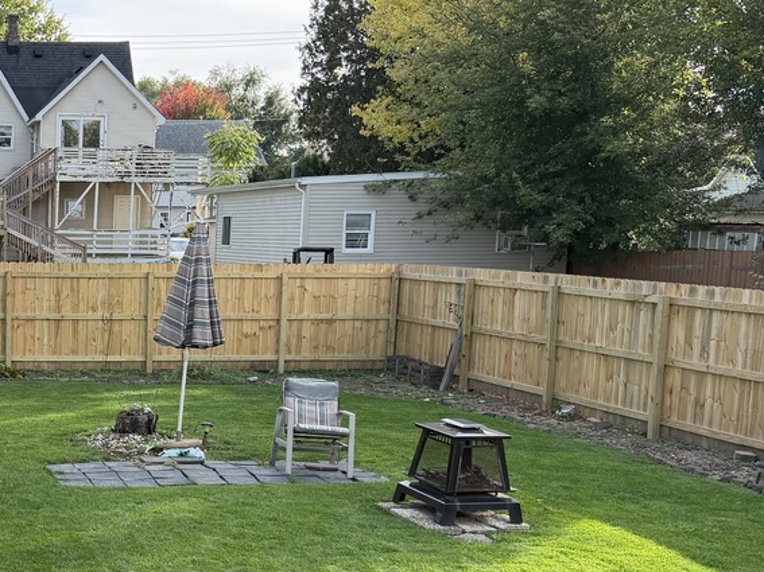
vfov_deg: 23.7
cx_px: -4
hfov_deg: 29.5
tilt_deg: -9.4
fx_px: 1346
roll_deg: +0.0
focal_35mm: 61
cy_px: 455
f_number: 1.78
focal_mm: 6.76
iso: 100
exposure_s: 1/1139
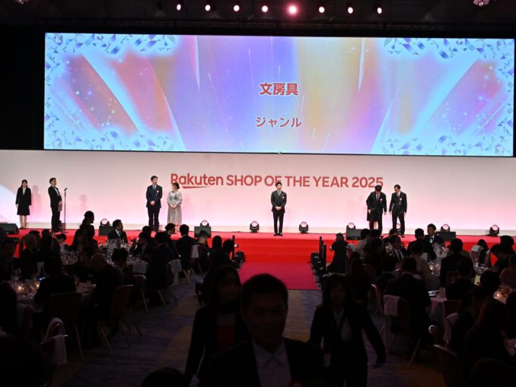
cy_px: 193
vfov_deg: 29.7
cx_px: 279
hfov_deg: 38.9
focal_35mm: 49
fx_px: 731
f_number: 5.6
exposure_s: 1/160
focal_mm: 45
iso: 1250
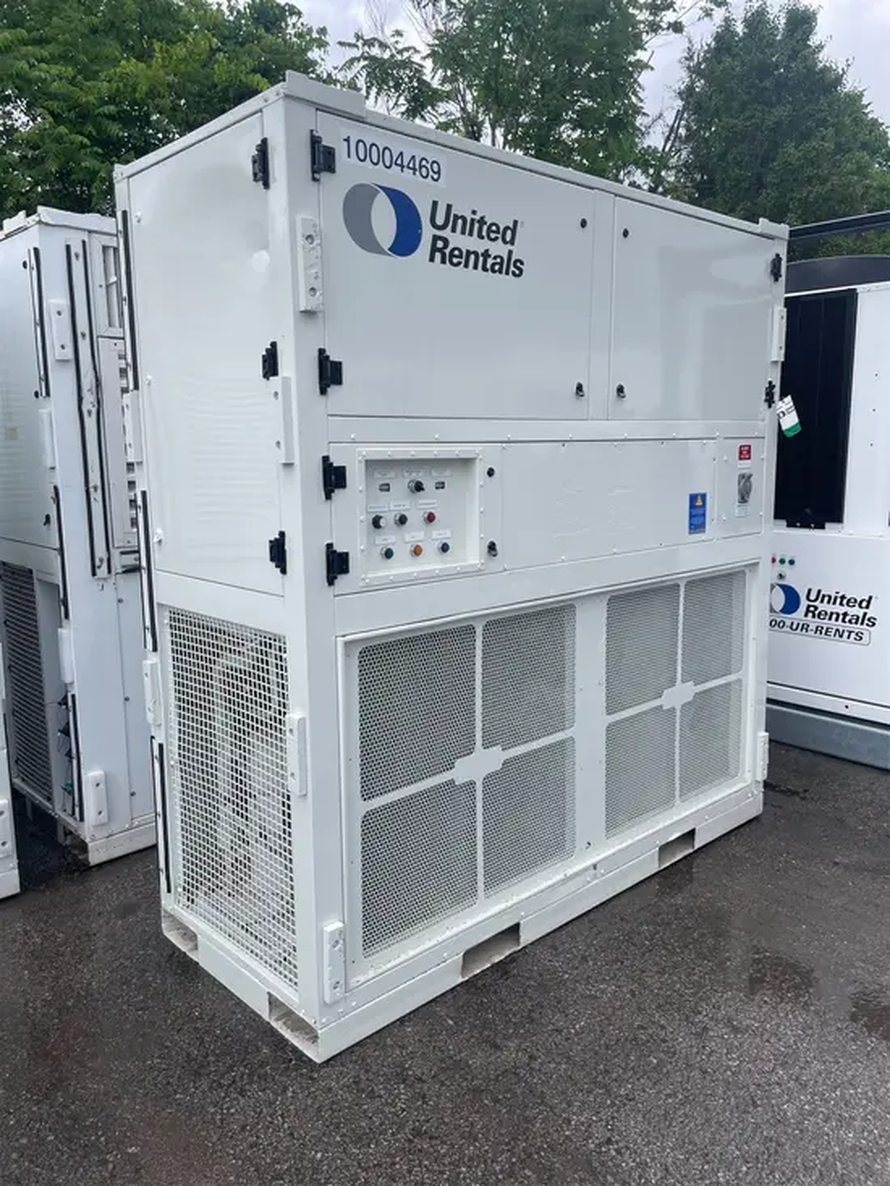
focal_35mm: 26
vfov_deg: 67.3
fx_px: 891
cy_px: 593
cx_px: 445
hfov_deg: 53.1
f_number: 1.6
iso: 32
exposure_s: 1/2092
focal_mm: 4.2
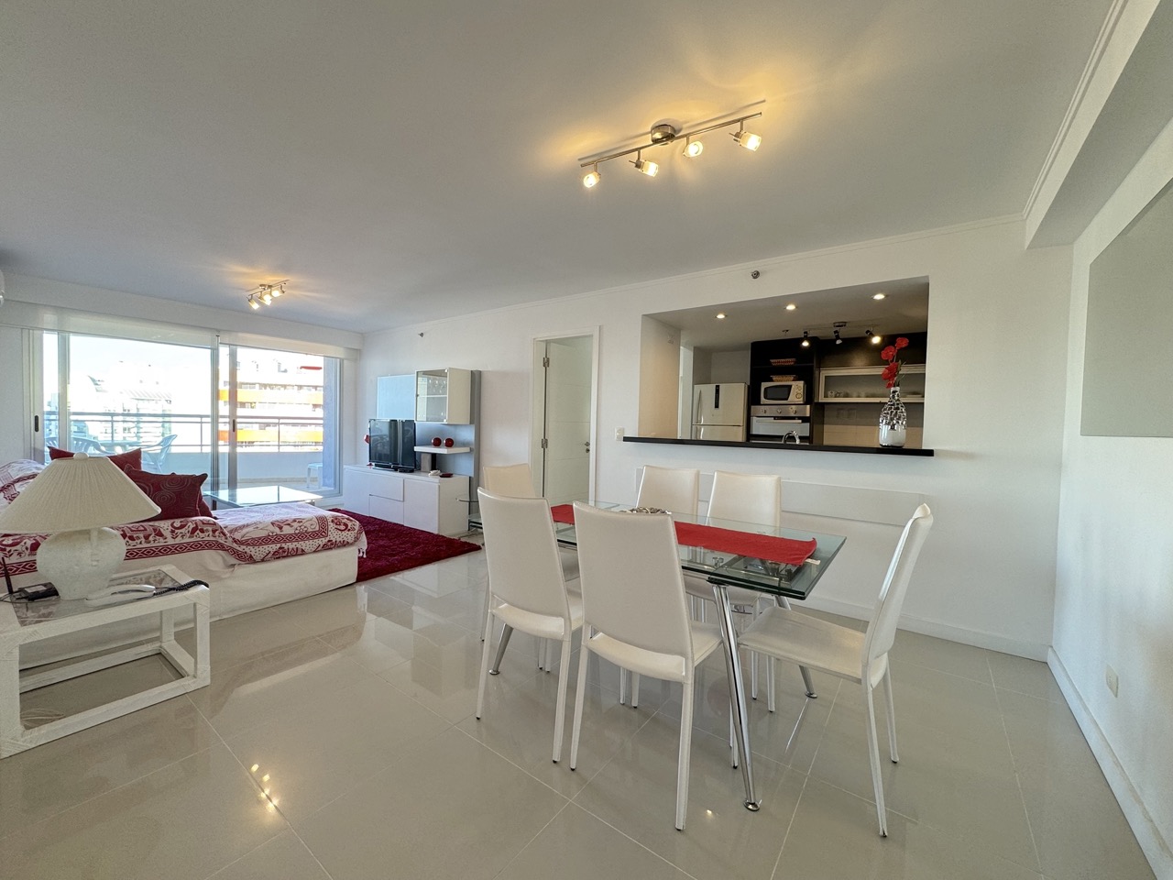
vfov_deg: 85.7
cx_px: 586
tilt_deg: -2.5
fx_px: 474
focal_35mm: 14
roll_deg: -1.8
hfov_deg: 102.1
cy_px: 440
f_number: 2.2
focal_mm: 2.22
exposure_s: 1/100
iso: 125
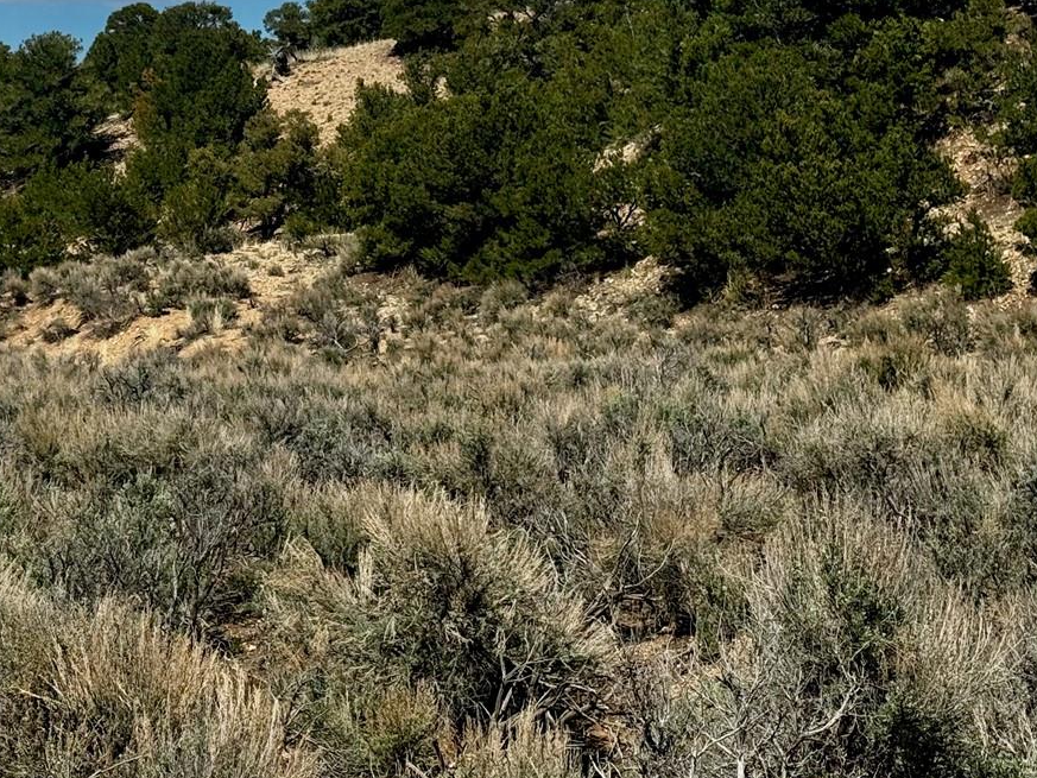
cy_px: 177
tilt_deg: -0.1
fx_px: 2637
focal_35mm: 88
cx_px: 271
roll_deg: -0.9
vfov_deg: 16.7
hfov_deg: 22.1
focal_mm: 6.76
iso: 64
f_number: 1.78
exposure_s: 1/7092
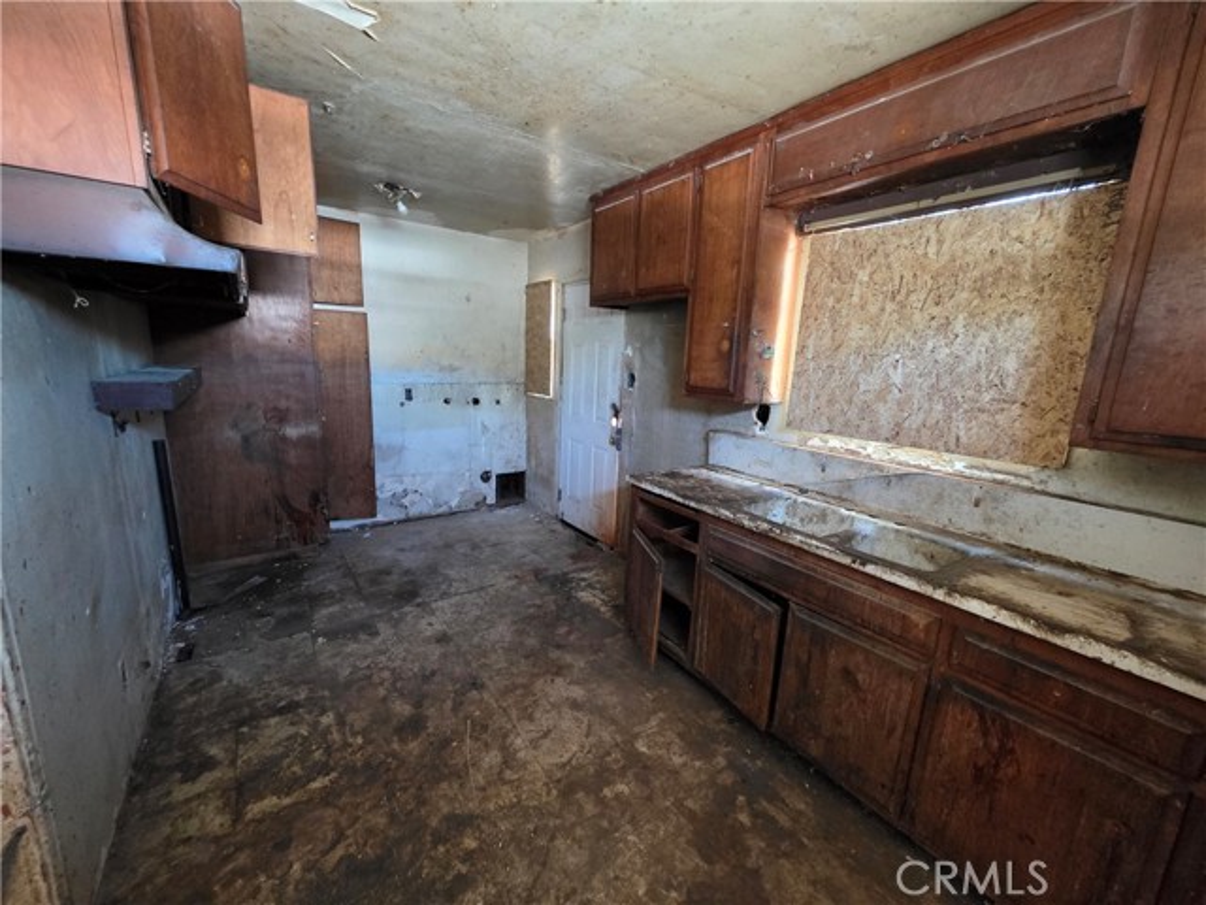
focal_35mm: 13
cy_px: 452
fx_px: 453
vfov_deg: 89.9
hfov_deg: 106.2
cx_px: 603
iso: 1000
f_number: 1.9
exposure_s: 1/30
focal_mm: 2.2
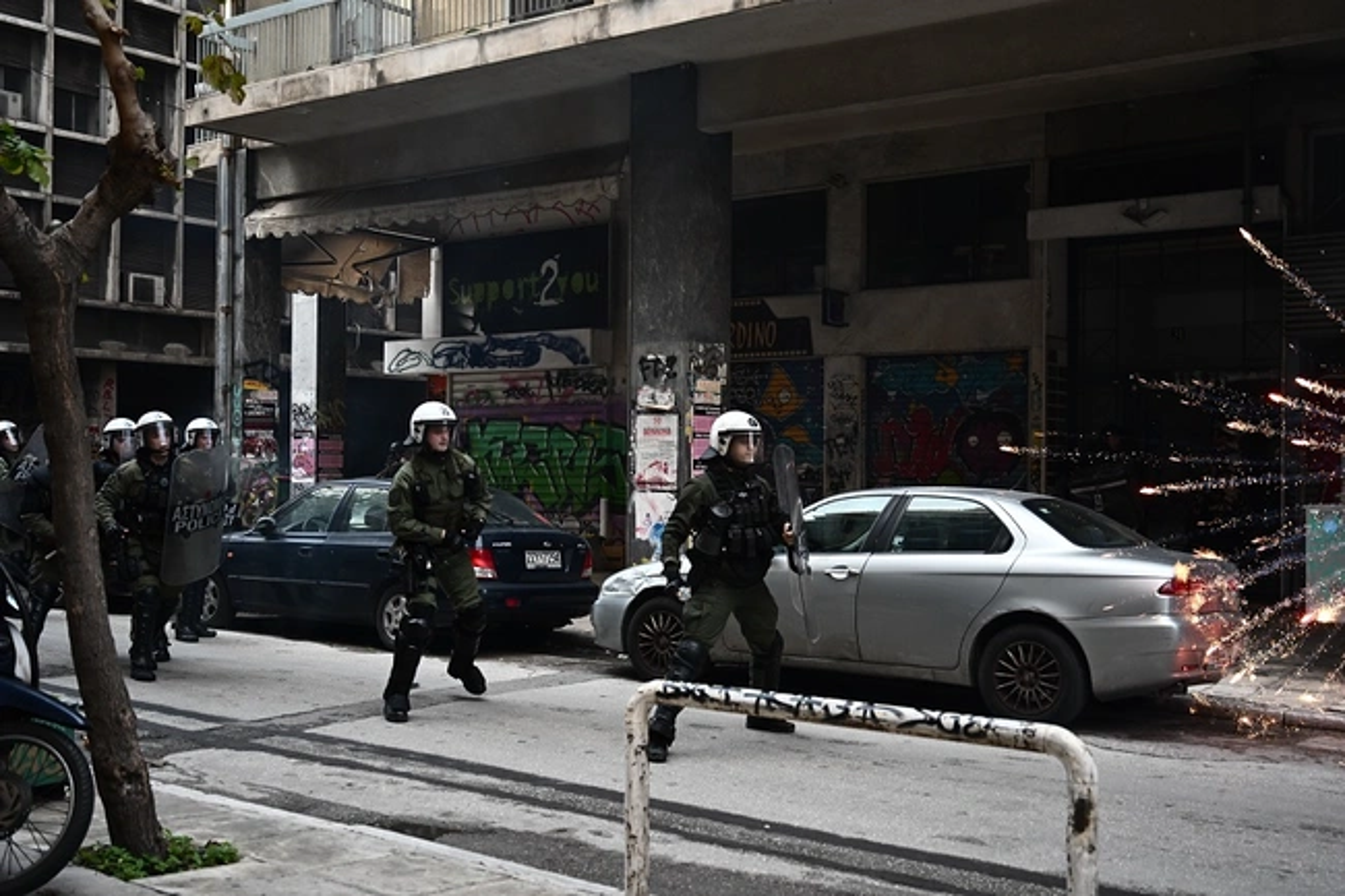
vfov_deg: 34.2
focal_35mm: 39
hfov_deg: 49.6
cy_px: 448
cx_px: 672
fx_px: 1457
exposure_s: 1/640
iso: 640
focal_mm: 39
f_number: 4
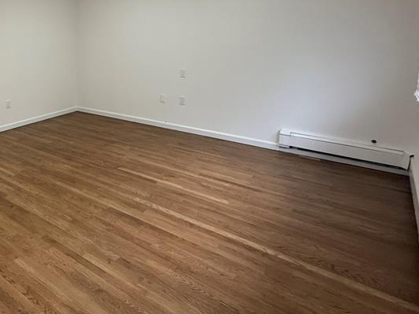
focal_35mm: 27
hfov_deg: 57.1
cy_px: 69
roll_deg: +1.2
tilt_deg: -5.5
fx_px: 327
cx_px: 50
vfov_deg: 48.8
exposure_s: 1/120
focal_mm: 2.22
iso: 320
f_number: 2.2
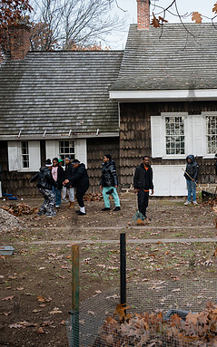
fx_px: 512
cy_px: 174
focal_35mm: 54
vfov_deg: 37.5
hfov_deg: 23.4
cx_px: 191
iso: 1000
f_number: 5.6
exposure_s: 1/500
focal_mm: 35
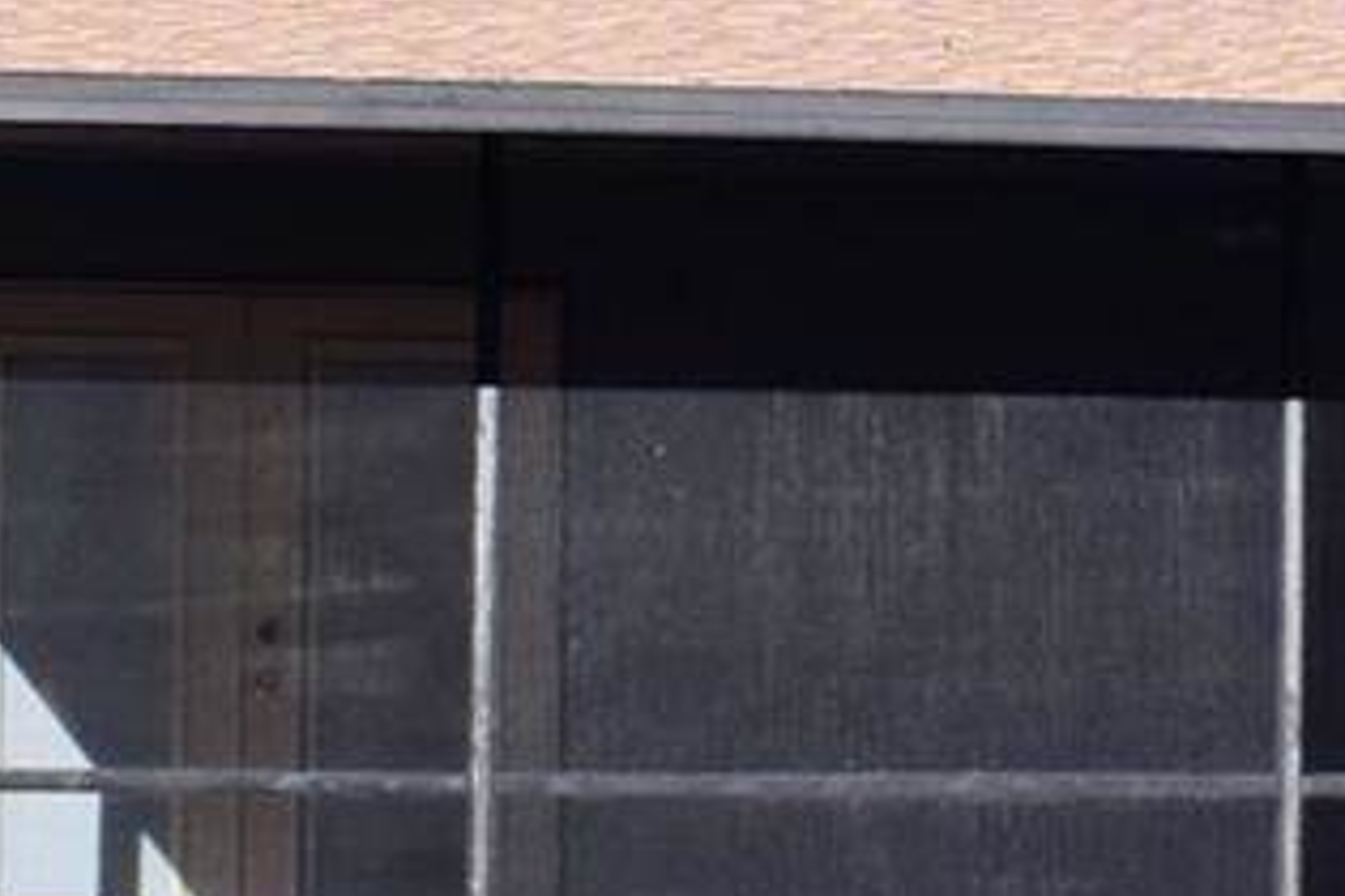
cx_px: 1213
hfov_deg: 11.2
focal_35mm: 183
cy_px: 290
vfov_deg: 7.5
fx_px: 6837
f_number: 11
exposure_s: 1/500
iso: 400
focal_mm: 24
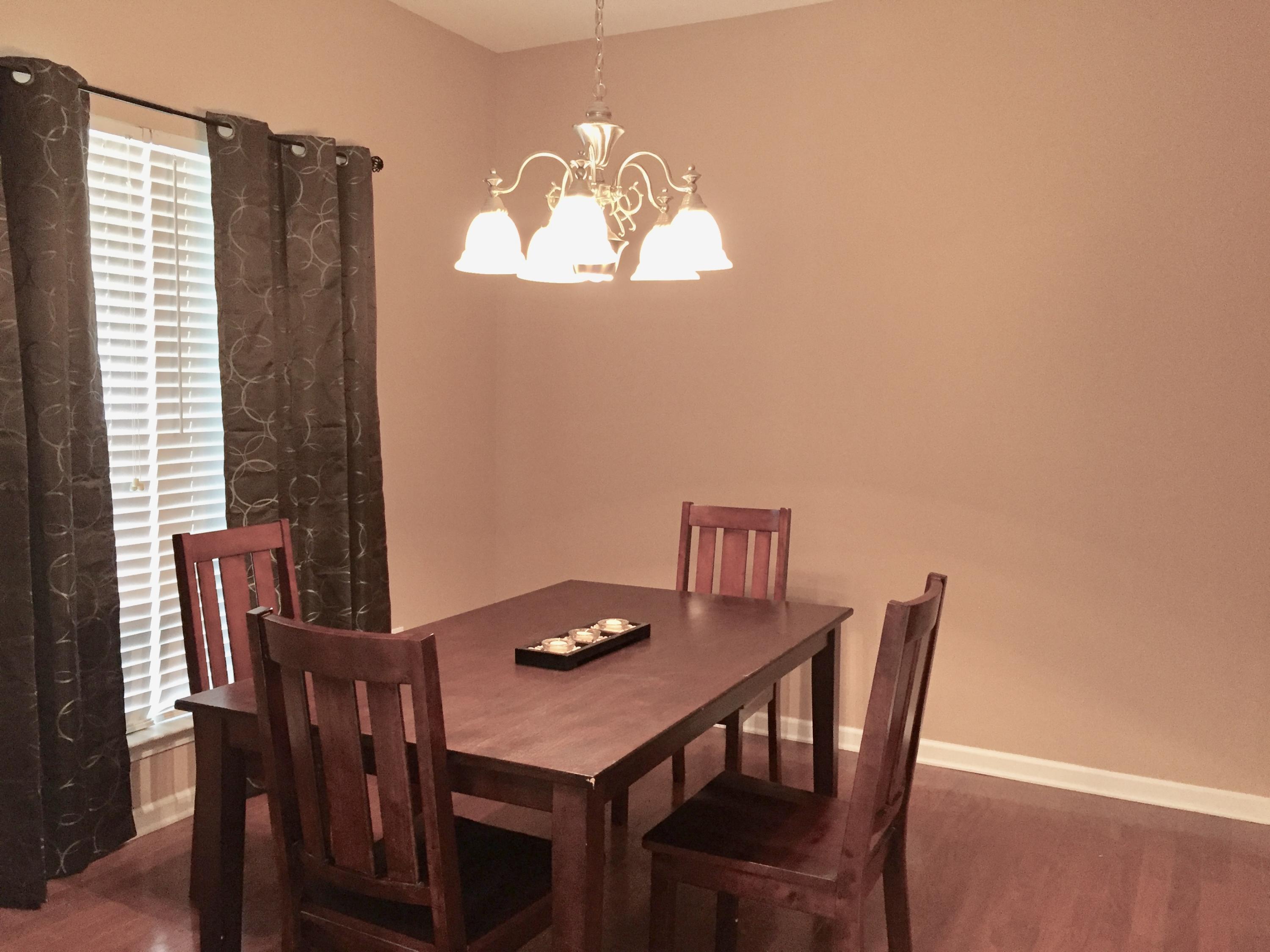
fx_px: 1064
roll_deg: -1.9
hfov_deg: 61.7
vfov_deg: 48.2
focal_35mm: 29
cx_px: 635
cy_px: 476
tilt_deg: -4.9
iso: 200
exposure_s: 1/30
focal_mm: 4.15
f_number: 2.2
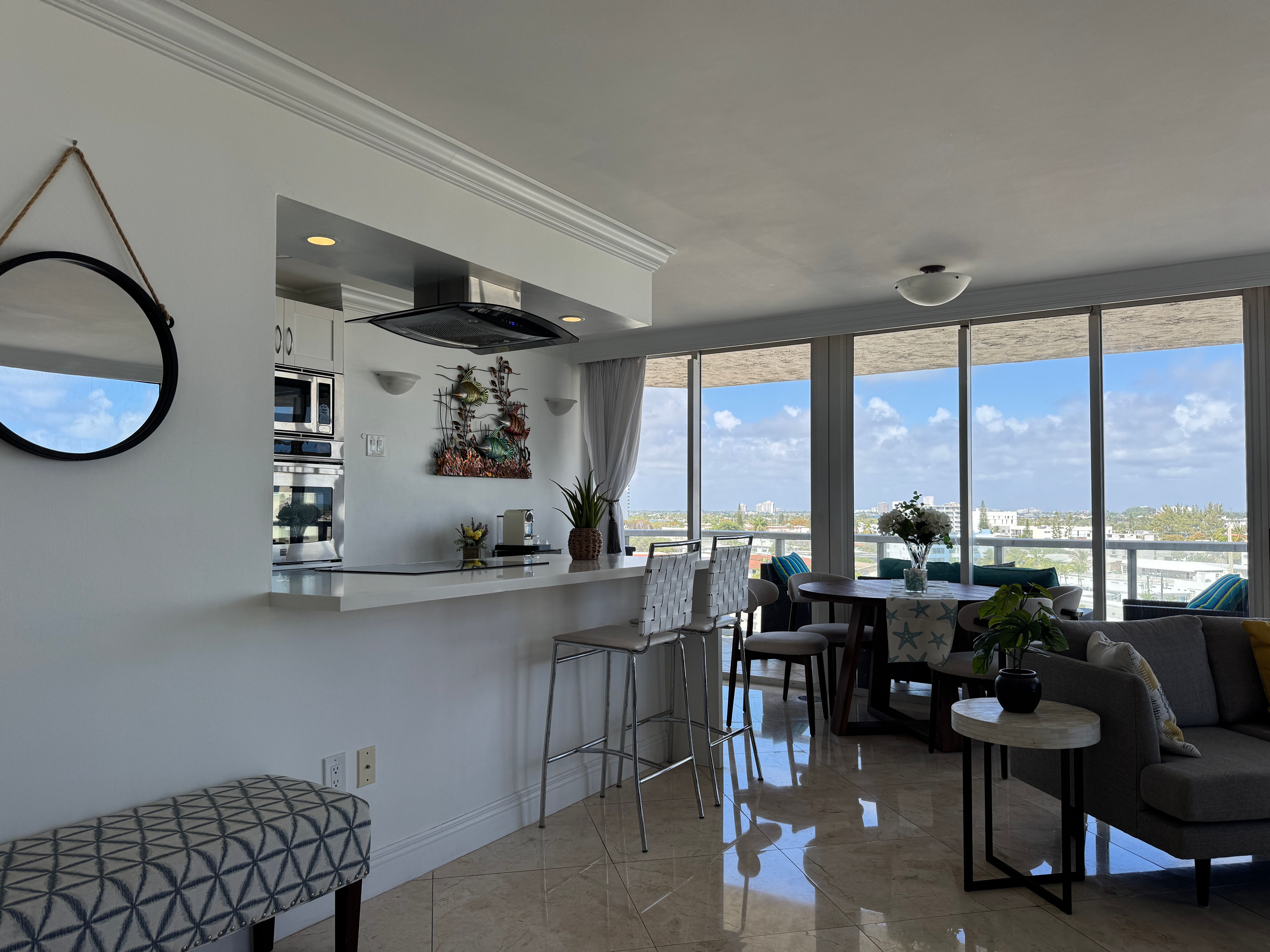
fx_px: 881
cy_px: 476
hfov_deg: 71.6
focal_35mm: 24
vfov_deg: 56.8
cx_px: 635
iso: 80
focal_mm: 6.76
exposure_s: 1/593
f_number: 1.78
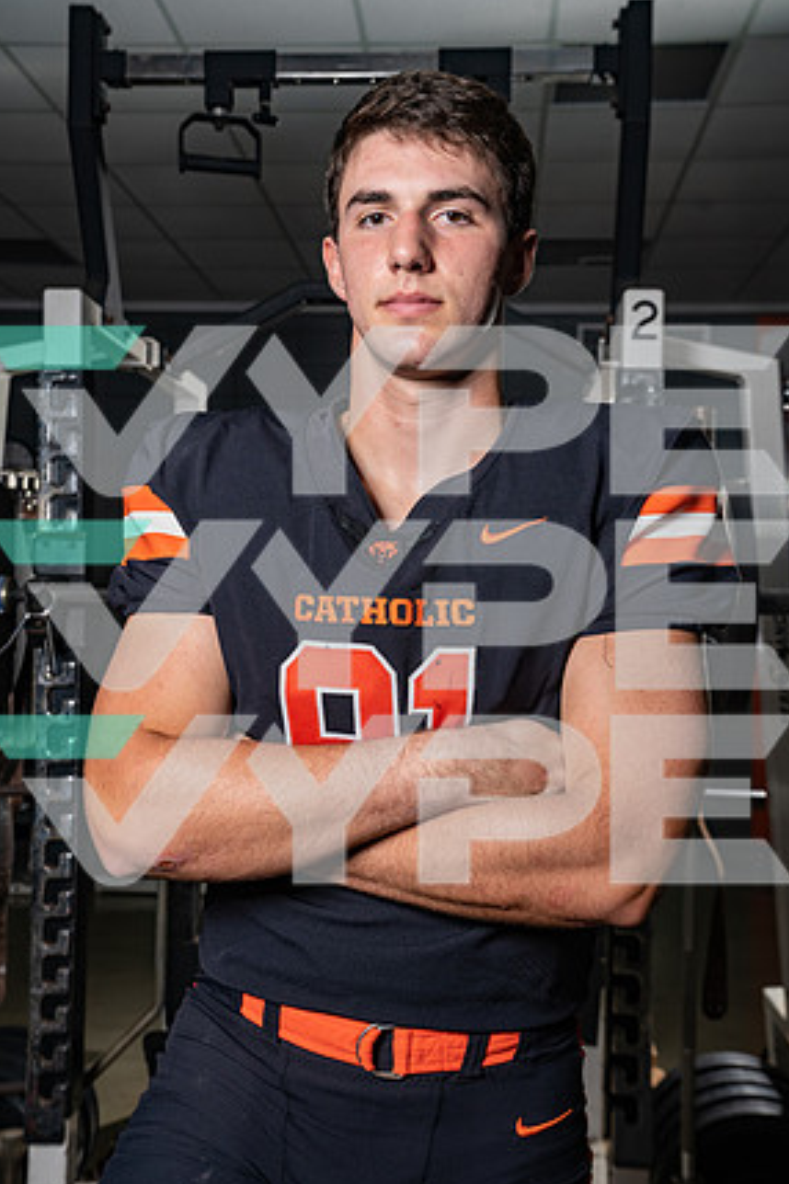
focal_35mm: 43
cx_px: 392
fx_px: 1414
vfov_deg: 45.4
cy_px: 607
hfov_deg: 31.2
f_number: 6.3
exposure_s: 1/250
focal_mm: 41
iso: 200
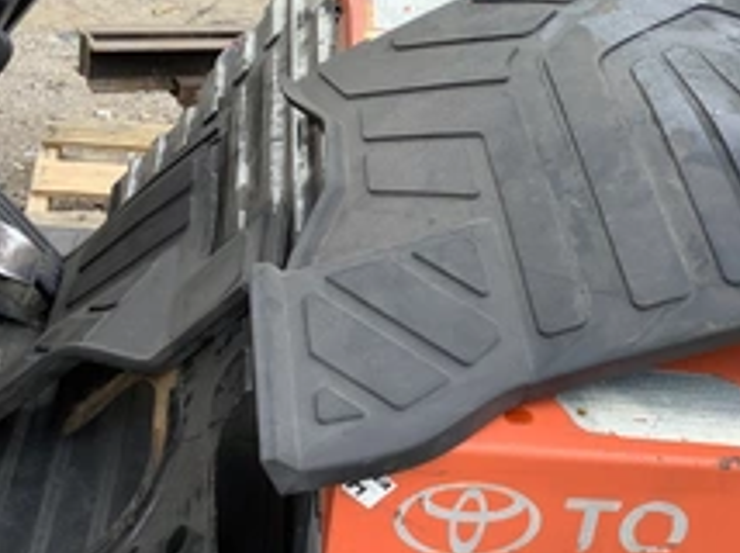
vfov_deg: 25.2
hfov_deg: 32.8
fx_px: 1238
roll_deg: -13.0
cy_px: 256
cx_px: 522
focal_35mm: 58
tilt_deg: -29.3
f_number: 2.4
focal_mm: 3.3
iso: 32
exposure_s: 1/100
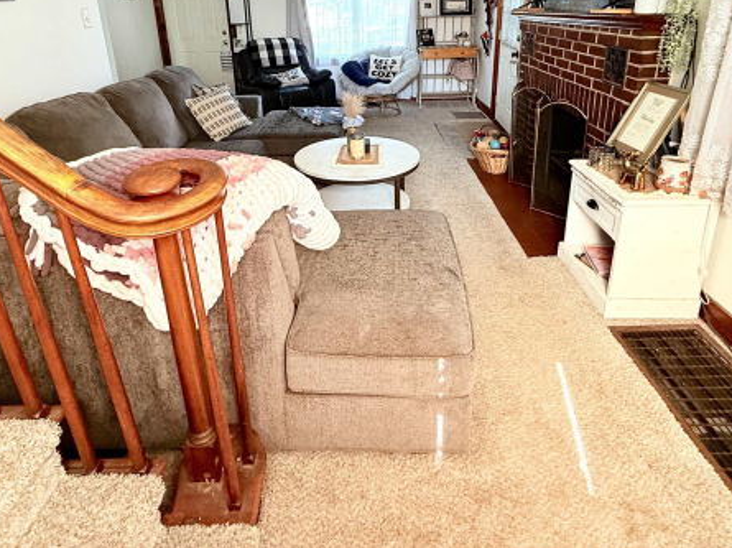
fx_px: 444
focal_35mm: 21
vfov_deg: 60.0
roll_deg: +1.3
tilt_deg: -16.7
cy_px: 138
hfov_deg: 79.0
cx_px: 373
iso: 320
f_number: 2.2
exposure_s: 1/66
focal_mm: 2.22
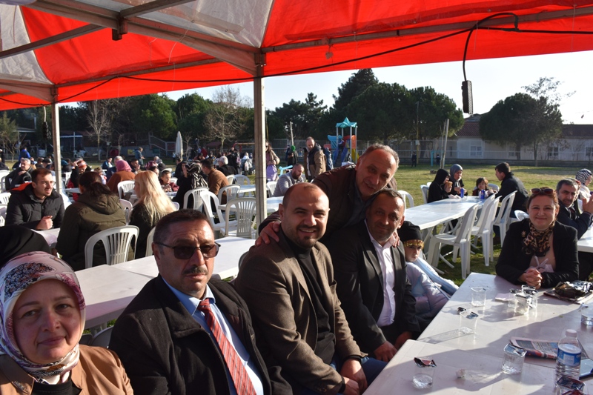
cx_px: 296
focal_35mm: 27
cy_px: 198
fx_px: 445
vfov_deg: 47.9
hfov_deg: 67.4
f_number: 8
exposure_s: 1/500
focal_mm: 18
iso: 220
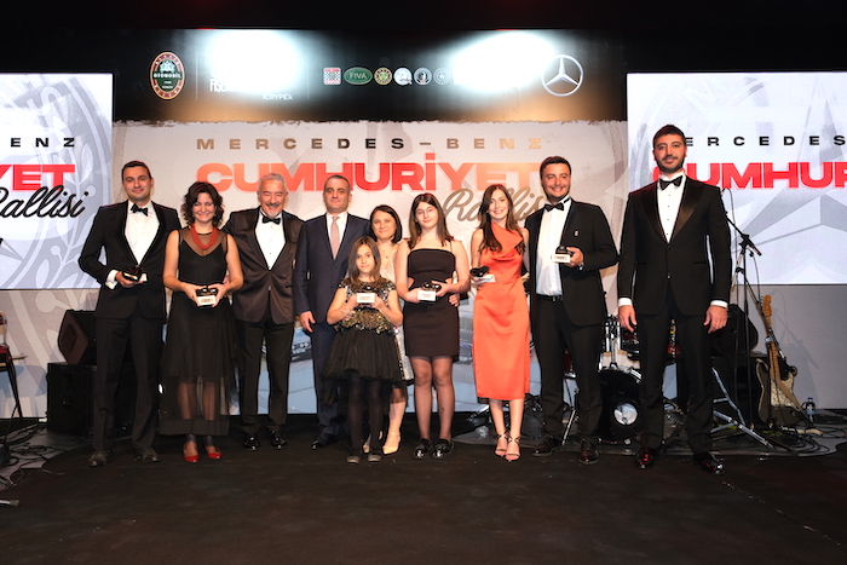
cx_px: 424
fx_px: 682
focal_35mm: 29
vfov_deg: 45.0
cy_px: 282
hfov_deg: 63.6
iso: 800
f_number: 5
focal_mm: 19.4
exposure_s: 1/125
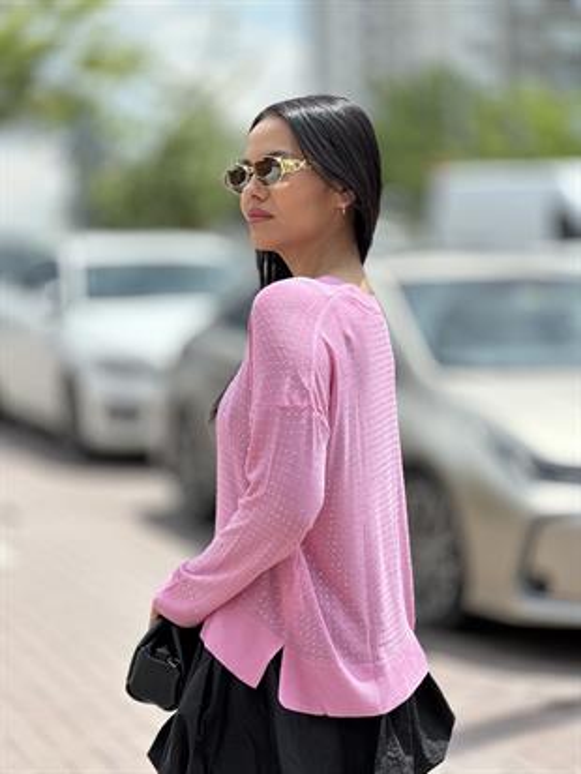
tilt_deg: -0.2
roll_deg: +1.5
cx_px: 290
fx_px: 1722
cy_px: 387
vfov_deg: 25.3
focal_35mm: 77
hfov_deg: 19.1
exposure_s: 1/475
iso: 32
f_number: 2.8
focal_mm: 9
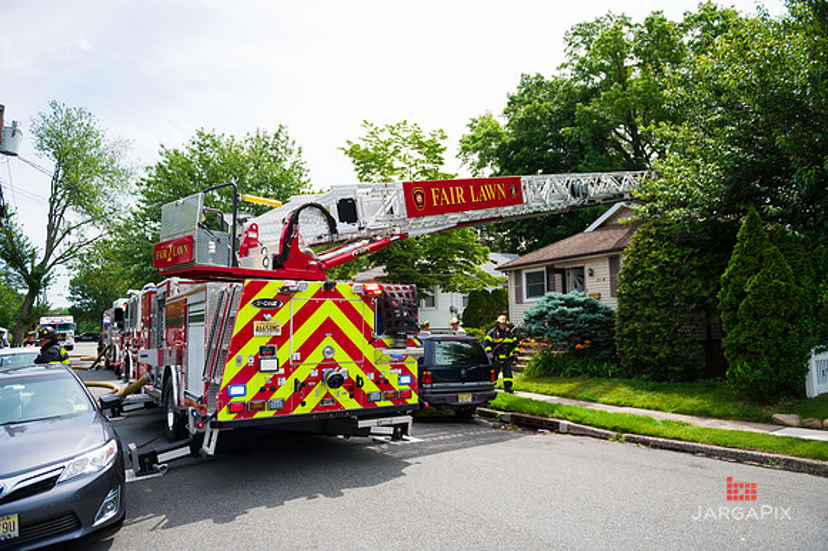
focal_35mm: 24
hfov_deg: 73.8
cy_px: 276
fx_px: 552
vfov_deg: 53.1
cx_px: 414
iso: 200
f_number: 3.2
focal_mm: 24
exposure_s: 1/2500
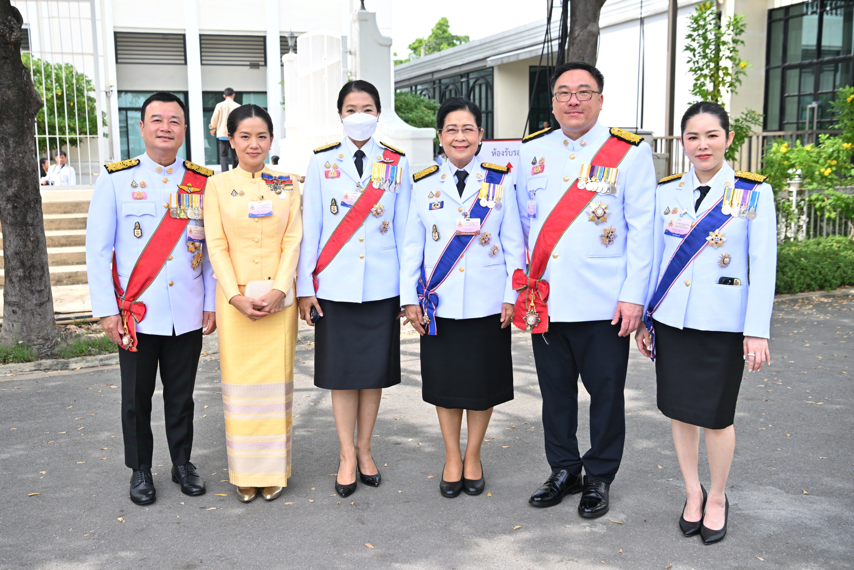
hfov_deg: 55.8
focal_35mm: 34
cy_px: 285
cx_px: 427
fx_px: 807
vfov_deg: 38.9
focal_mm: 34
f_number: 5
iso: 100
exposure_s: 1/160
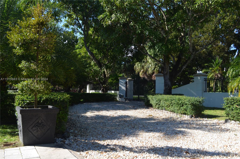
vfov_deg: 39.8
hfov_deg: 57.3
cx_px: 120
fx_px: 219
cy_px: 80
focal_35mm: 33
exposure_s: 1/500
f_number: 6.3
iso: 160
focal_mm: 22
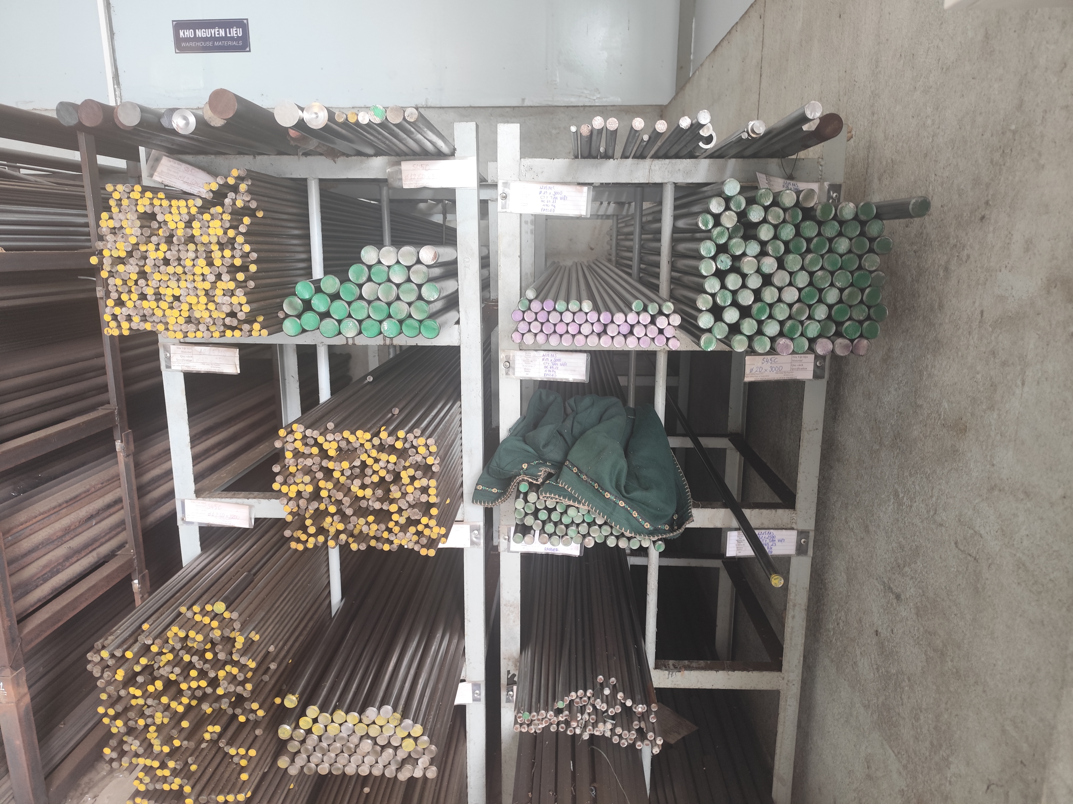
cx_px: 536
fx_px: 713
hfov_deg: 73.9
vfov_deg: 58.9
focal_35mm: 23
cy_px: 402
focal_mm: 6.14
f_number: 1.65
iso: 500
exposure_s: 1/50
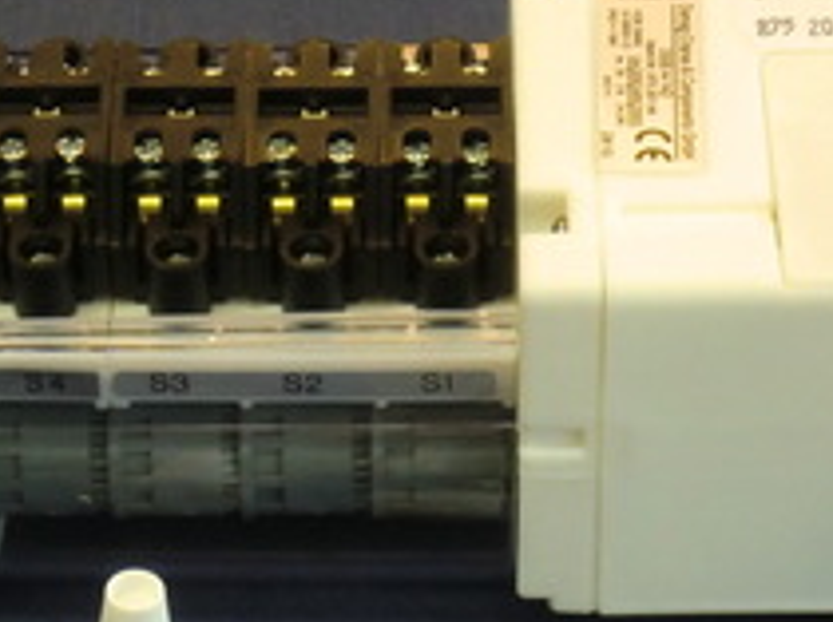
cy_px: 466
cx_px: 397
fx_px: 3846
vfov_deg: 9.2
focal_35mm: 160
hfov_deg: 12.4
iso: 400
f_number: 4.7
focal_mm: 13.02
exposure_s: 1/50
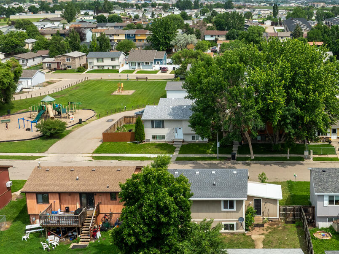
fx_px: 499
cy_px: 129
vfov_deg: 28.5
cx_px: 255
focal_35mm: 51
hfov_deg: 36.6
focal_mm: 12.29
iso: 100
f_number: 6.3
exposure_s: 1/500
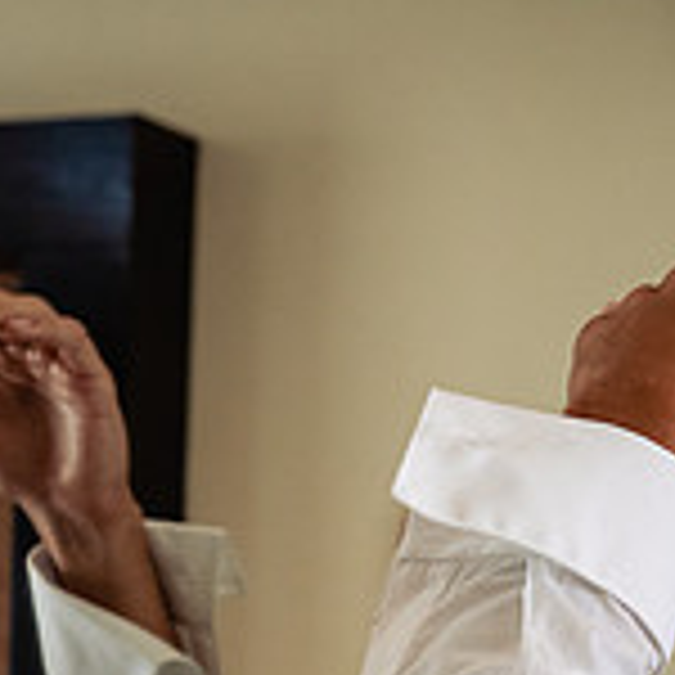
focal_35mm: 121
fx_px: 2669
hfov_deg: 14.4
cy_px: 851
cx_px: 469
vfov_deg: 13.9
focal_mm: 35
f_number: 3.5
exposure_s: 1/200
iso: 2000
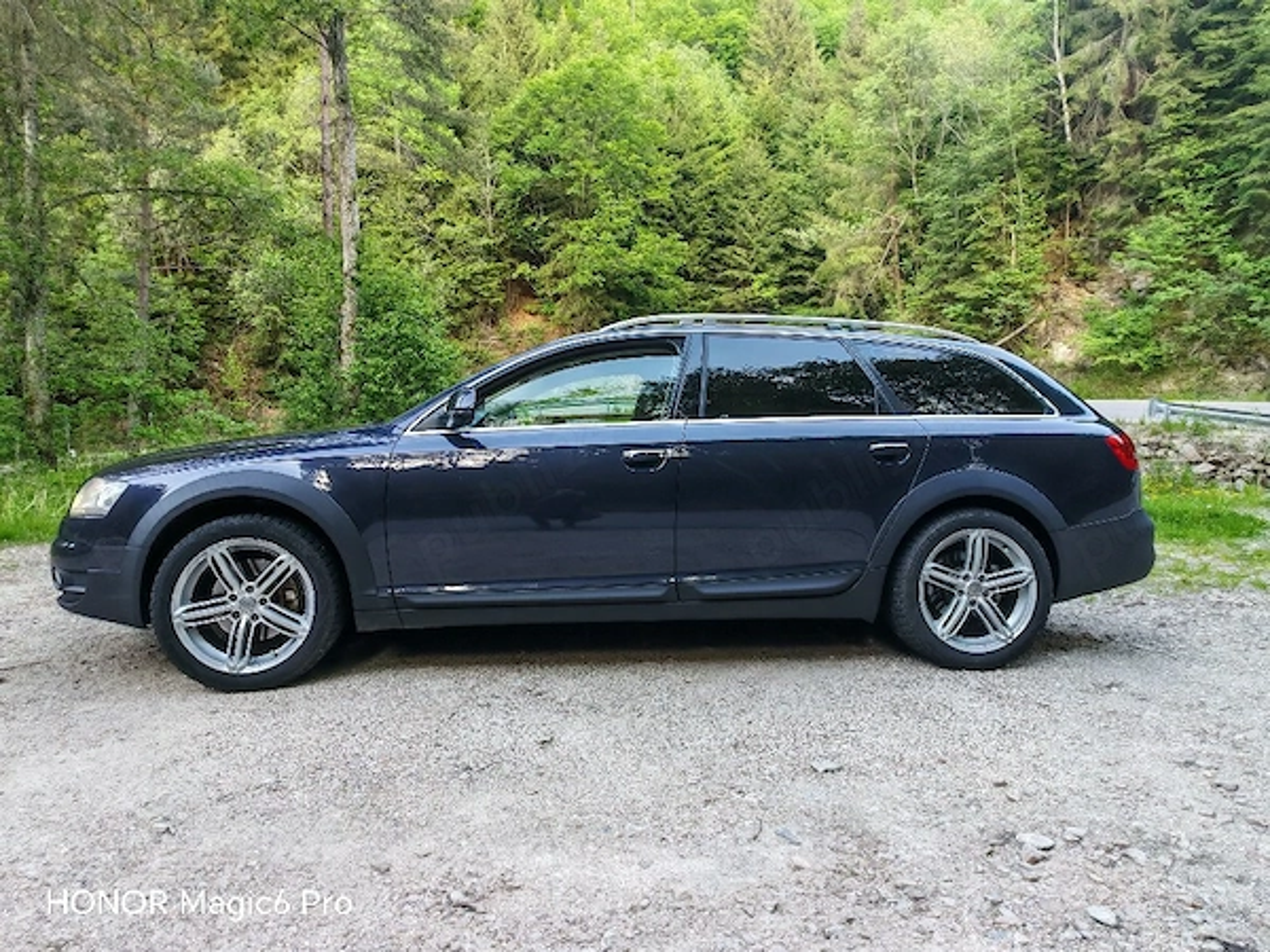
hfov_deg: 79.0
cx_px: 635
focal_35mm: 21
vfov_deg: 63.4
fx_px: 770
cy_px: 476
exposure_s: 1/50
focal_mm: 1.82
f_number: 2
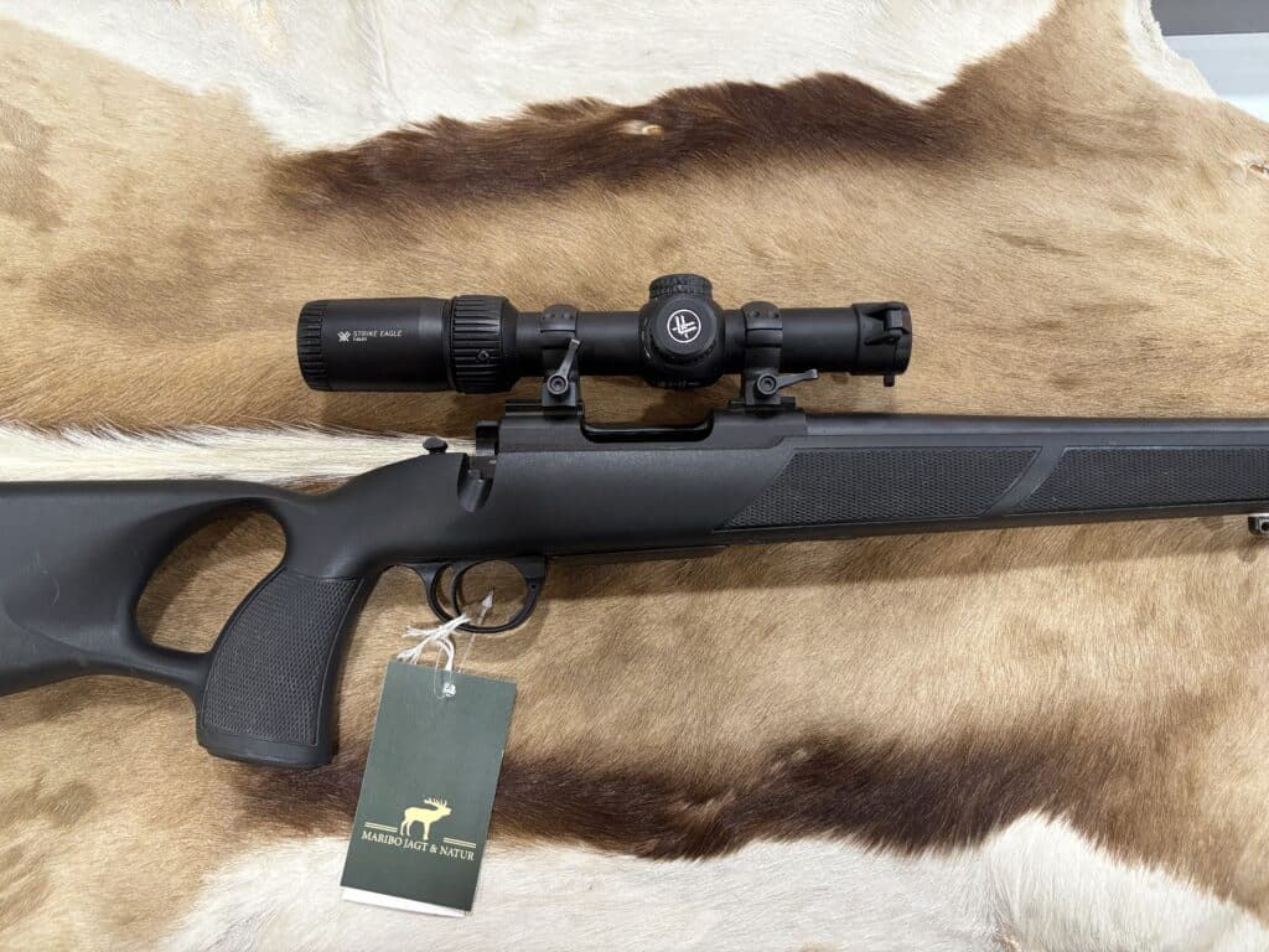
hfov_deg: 67.3
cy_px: 476
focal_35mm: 26
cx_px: 634
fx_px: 953
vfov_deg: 53.1
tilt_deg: -76.1
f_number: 1.6
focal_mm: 5.96
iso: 200
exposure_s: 1/60
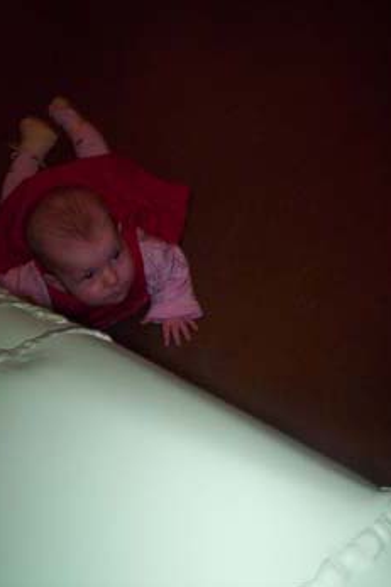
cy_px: 293
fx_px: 652
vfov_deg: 48.5
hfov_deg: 33.4
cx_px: 205
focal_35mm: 40
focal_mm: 4.99
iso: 140
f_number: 4.5
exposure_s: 1/60
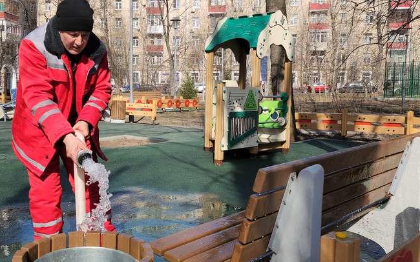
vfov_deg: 41.8
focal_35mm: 30
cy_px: 130
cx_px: 183
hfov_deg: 62.7
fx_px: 343
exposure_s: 1/790
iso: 12
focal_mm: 6.4
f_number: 1.8
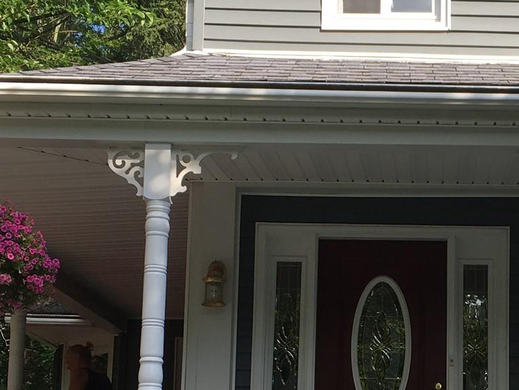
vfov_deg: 18.6
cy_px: 359
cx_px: 446
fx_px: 1170
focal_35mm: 78
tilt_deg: +9.1
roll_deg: -1.0
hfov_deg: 24.4
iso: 25
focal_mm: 4.15
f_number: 2.2
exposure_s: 1/578
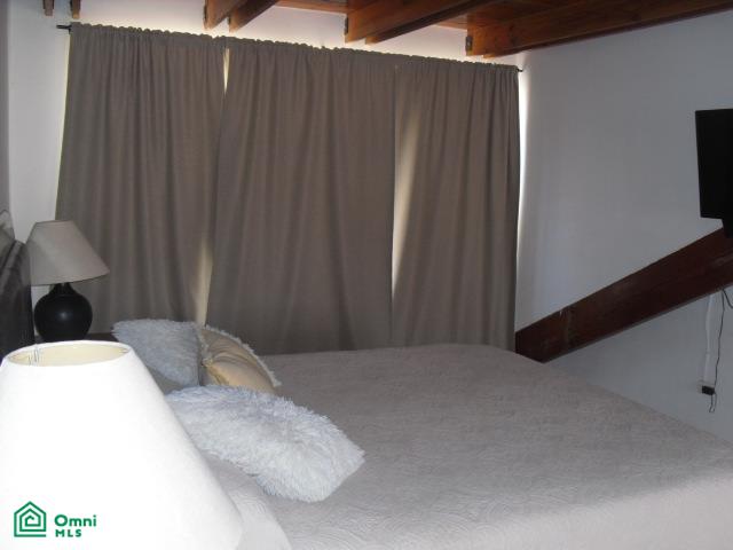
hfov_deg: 51.4
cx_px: 366
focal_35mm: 36
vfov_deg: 39.7
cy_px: 275
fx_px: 762
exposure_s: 1/60
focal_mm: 6.3
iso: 200
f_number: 3.1
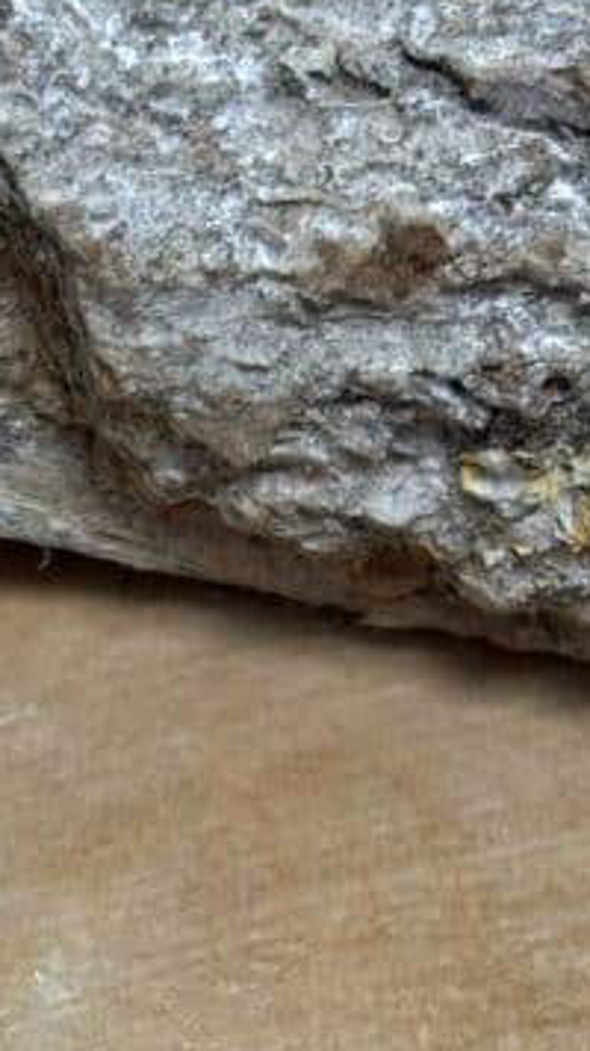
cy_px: 1104
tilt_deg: -62.9
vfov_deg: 13.0
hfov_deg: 7.4
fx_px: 4538
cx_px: 86
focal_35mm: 163
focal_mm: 5.96
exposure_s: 1/50
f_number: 1.6
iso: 64
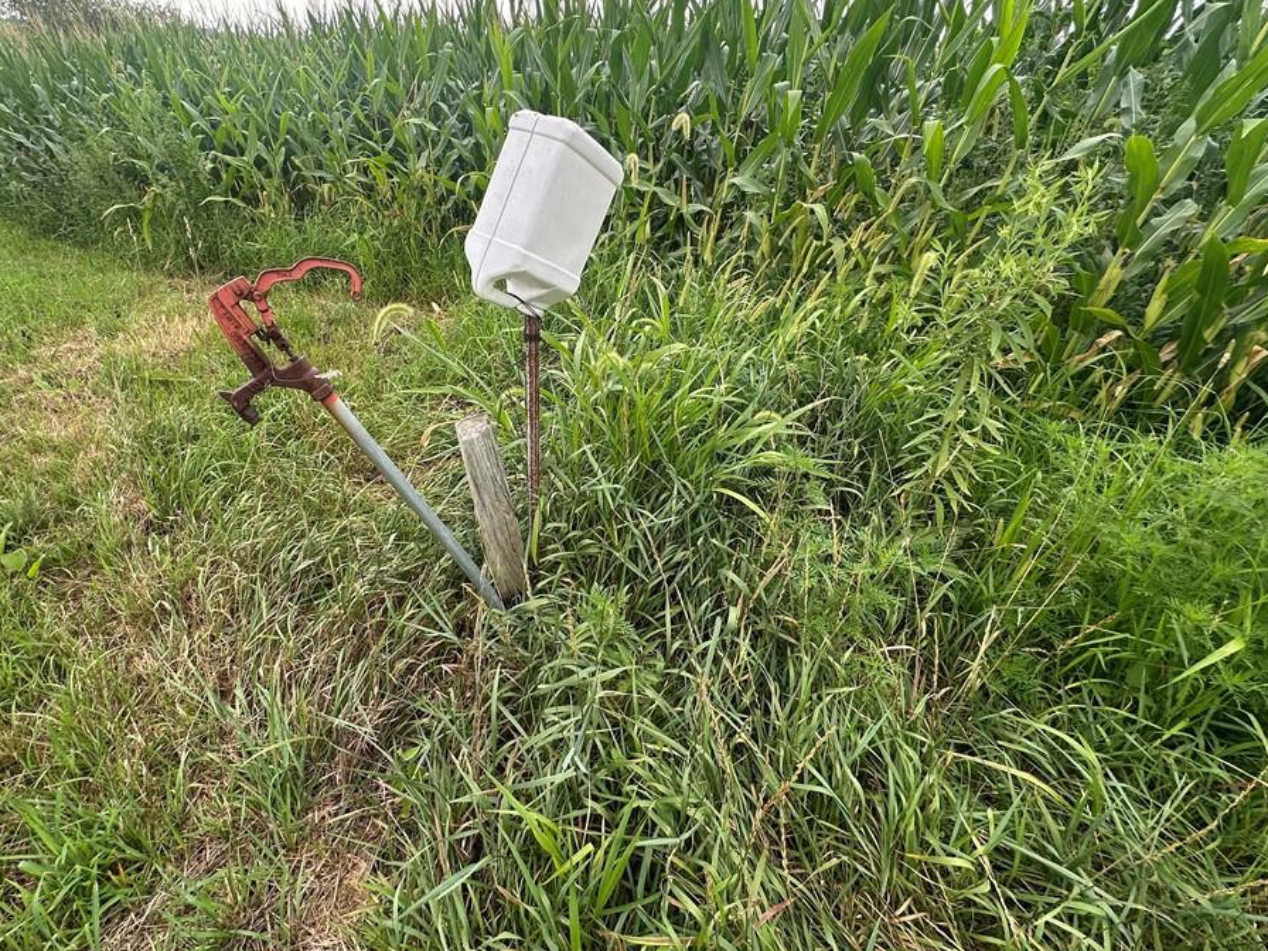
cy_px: 429
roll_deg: -3.9
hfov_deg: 94.2
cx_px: 572
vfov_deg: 77.9
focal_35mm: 16
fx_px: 586
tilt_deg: -31.8
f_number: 2.2
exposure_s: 1/149
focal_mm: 2.22
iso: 40
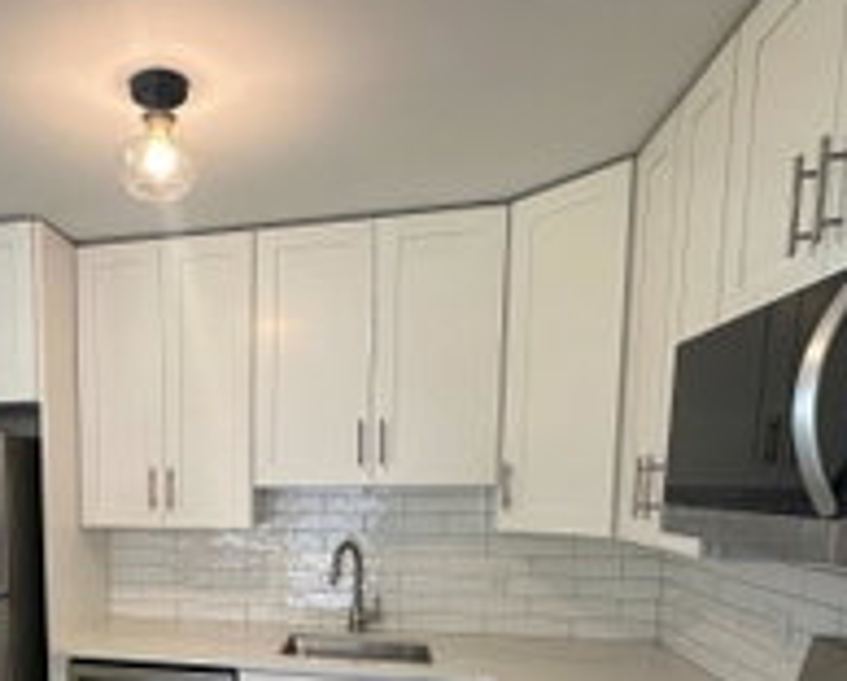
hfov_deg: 54.7
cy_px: 563
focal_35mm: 30
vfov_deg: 45.7
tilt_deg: -5.4
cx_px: 172
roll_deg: +0.1
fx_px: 754
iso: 160
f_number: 2.2
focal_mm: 2.22
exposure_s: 1/120
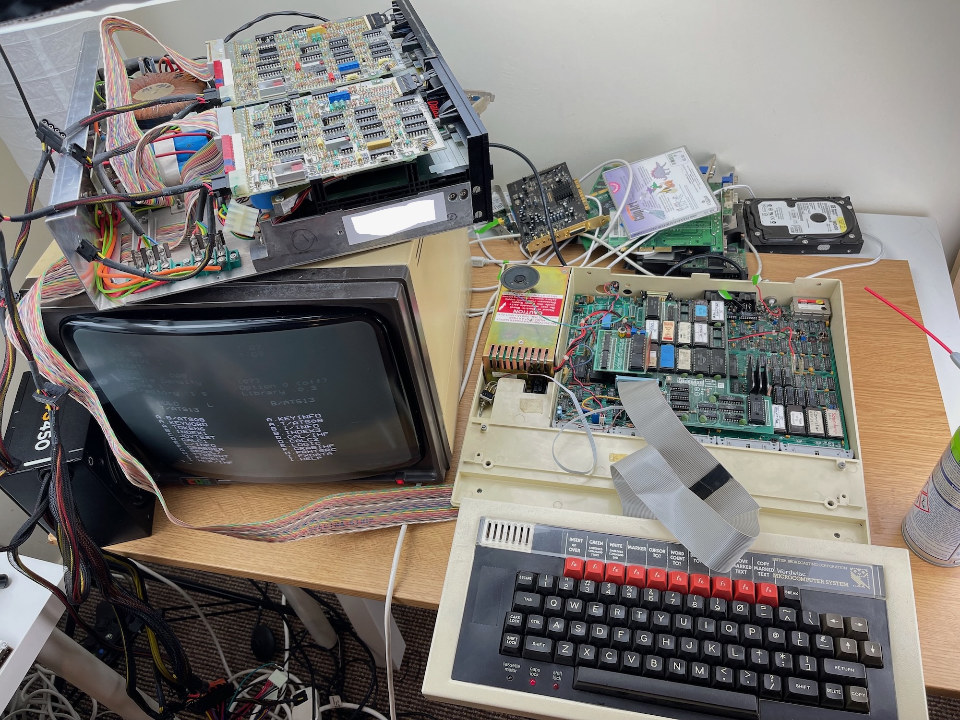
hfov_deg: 67.3
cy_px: 360
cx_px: 480
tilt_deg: -48.3
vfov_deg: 53.1
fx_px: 721
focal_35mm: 26
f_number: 1.6
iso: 64
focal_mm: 5.1
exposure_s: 1/100
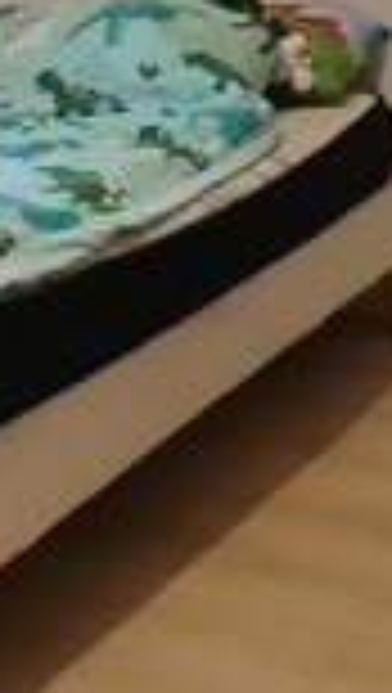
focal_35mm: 85
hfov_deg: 13.6
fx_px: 1566
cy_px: 4
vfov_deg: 23.9
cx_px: -158
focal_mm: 1.65
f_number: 2.2
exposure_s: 1/25
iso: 200
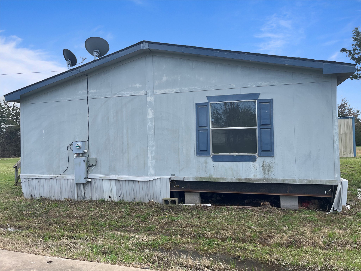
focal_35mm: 26
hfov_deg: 67.3
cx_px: 180
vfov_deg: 53.1
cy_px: 136
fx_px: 271
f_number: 1.6
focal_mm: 5.1
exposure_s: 1/1832
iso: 50
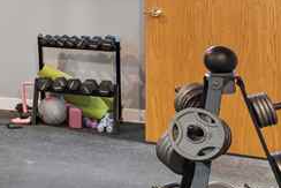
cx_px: -249
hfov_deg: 17.6
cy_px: -9
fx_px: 695
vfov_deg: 15.1
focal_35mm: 89
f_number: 9
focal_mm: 17
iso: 400
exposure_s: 1
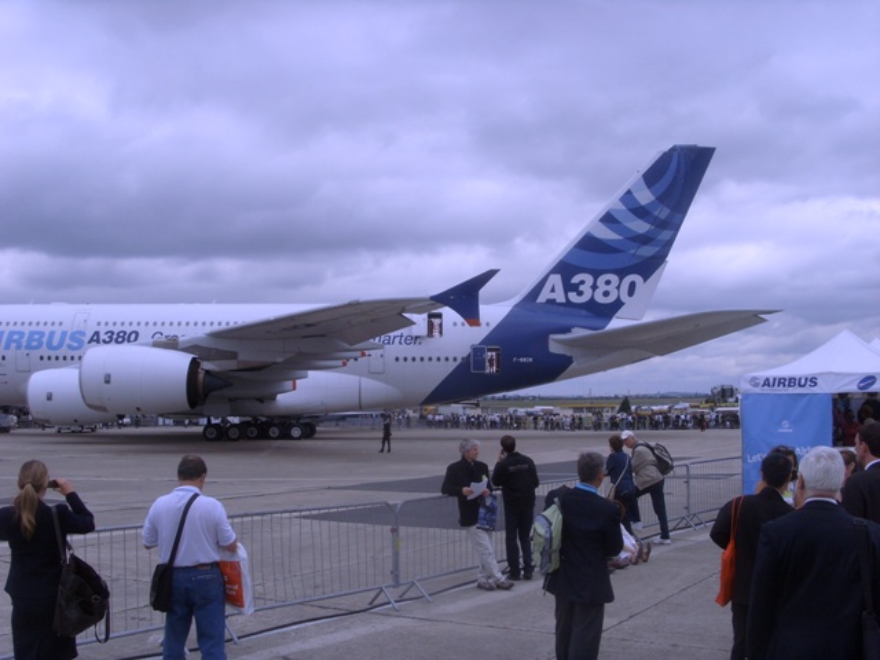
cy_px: 330
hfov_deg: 51.4
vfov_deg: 39.7
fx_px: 915
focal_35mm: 36
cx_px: 440
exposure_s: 1/500
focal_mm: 6
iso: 80
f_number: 5.5
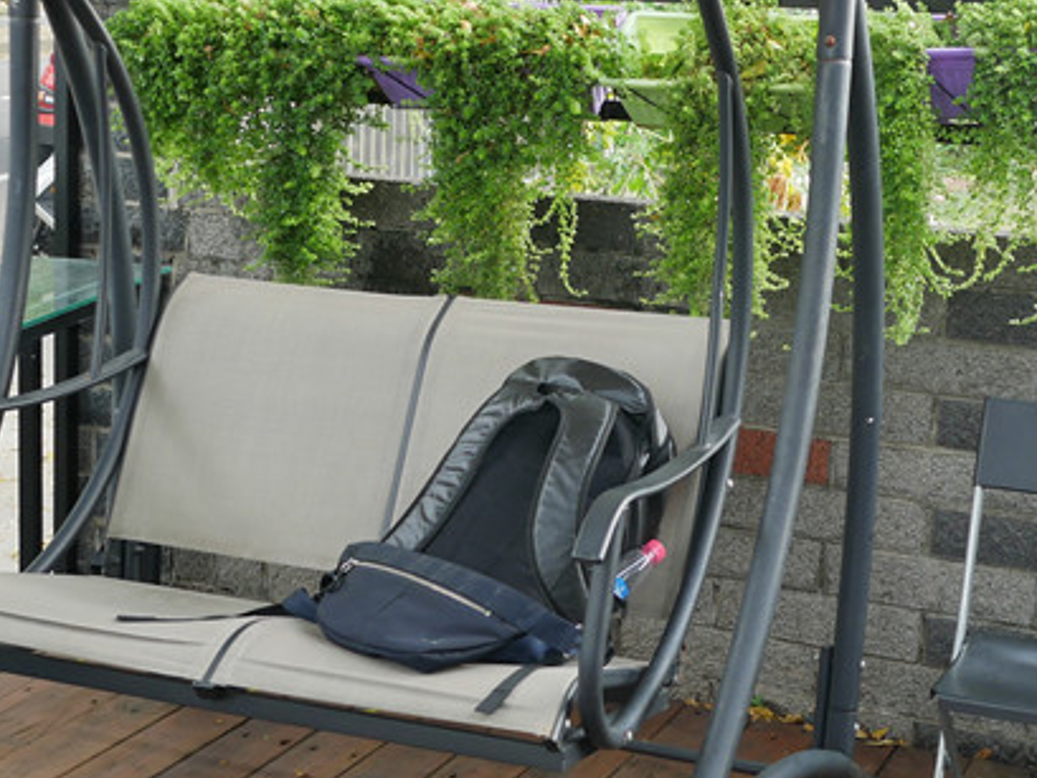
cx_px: 664
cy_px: 257
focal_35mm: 66
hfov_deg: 29.2
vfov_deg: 22.2
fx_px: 1978
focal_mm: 15
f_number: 2.5
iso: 200
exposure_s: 1/200
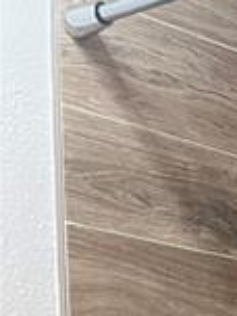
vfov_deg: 13.2
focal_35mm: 131
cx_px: 597
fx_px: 1196
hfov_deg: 9.8
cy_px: 615
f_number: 1.6
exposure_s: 1/60
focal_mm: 5.1
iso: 160
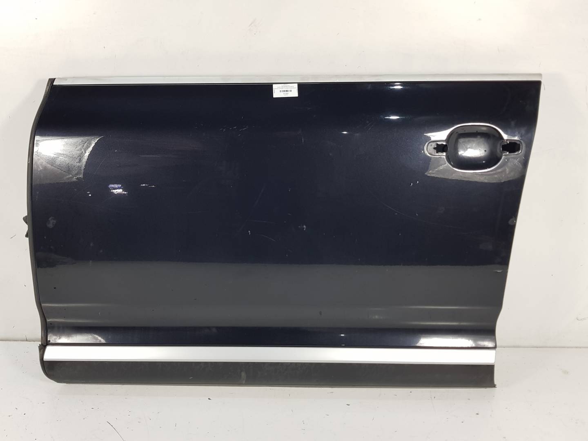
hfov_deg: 67.3
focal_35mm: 26
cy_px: 220
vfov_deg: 53.1
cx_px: 294
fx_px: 442
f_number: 1.7
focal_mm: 4.2
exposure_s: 1/100
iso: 80
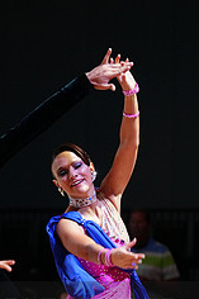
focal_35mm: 384
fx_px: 3188
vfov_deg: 5.4
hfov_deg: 3.6
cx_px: 25
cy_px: 324
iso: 2500
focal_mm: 156
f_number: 4
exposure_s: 1/320
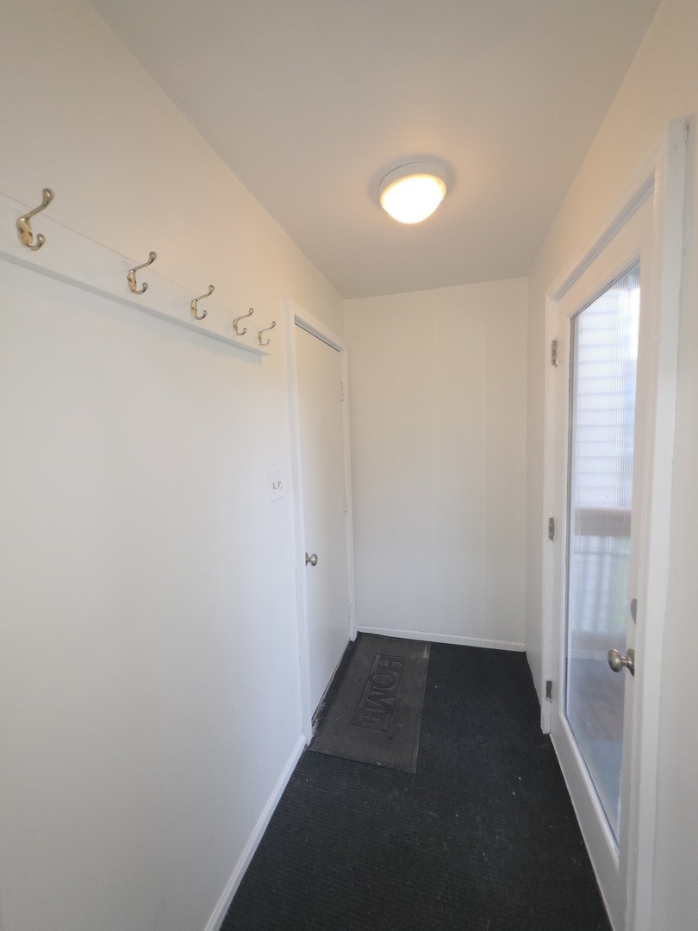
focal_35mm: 13
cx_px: 349
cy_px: 466
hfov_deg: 89.9
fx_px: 350
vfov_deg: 106.2
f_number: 1.9
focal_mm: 2.2
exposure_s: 1/60
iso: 125
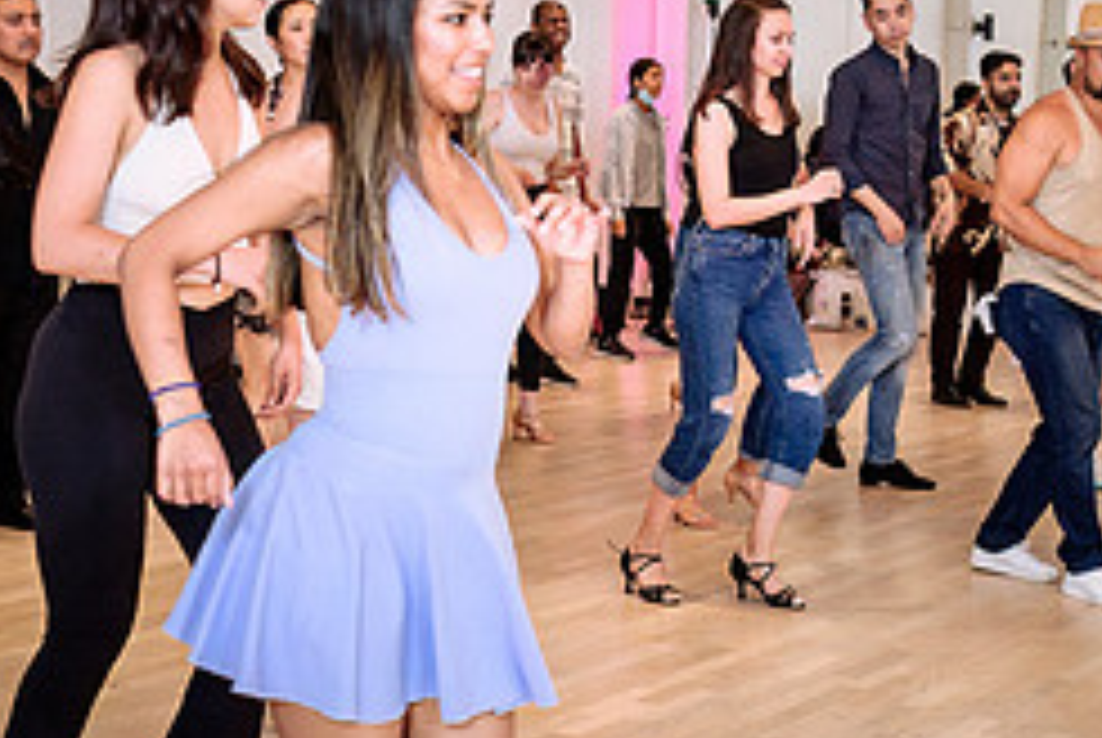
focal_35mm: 77
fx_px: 2360
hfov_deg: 26.0
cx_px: 789
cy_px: 219
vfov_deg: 17.7
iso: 1600
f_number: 2.8
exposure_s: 1/200
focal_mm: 29
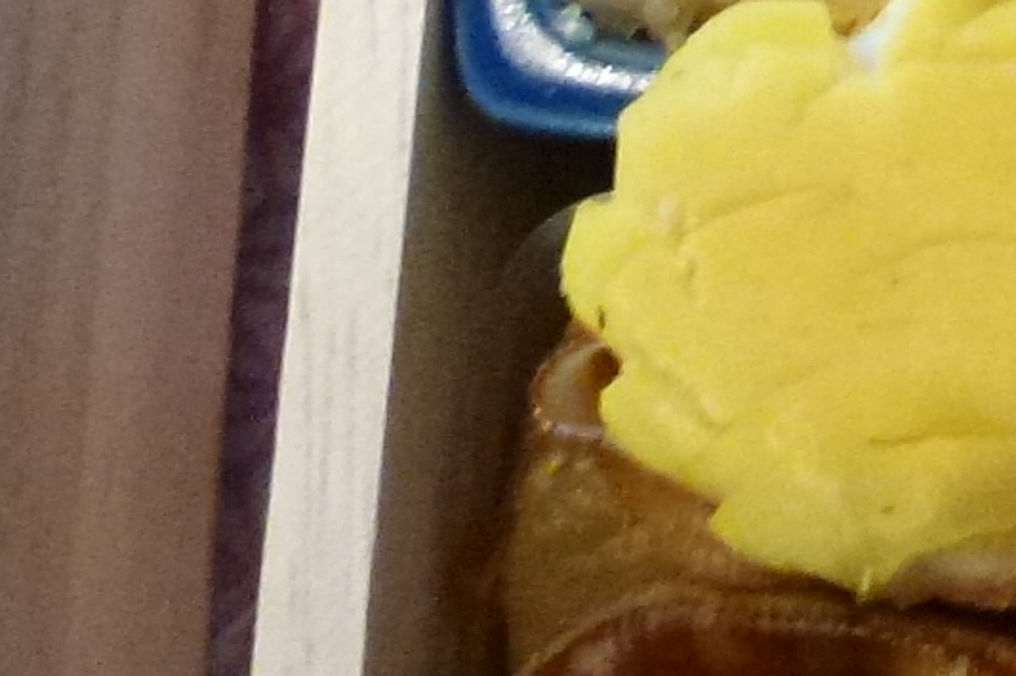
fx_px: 3385
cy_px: -38
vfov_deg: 11.3
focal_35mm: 120
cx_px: 2301
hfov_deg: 13.4
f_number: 3.3
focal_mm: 4.3
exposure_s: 1/20
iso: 400
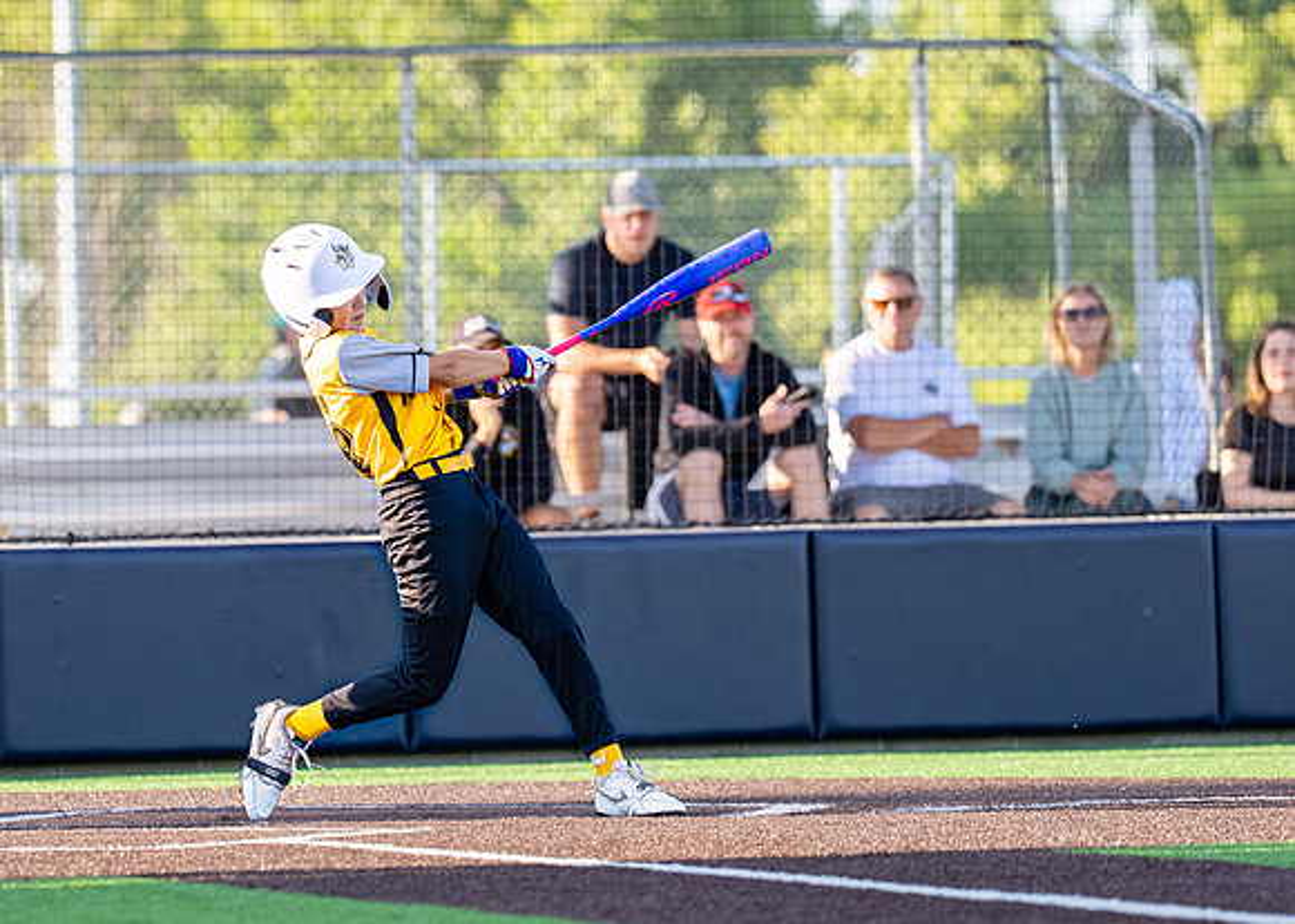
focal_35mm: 331
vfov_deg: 4.4
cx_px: 339
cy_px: 387
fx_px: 12168
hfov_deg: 6.1
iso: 400
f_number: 2.8
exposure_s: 1/1600
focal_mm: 171
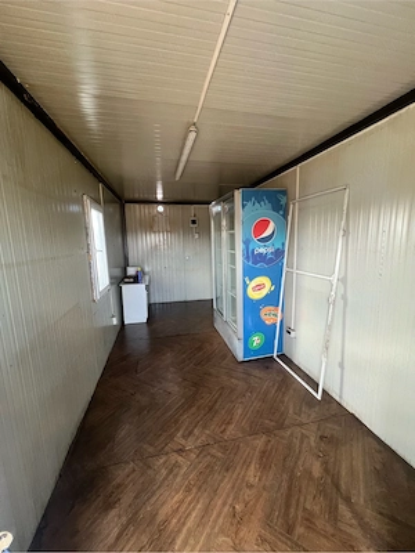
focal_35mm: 13
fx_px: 208
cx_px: 208
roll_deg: +2.7
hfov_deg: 89.9
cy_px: 276
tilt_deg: -8.0
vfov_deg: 106.2
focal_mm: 1.57
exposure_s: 1/63
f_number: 1.8
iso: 250
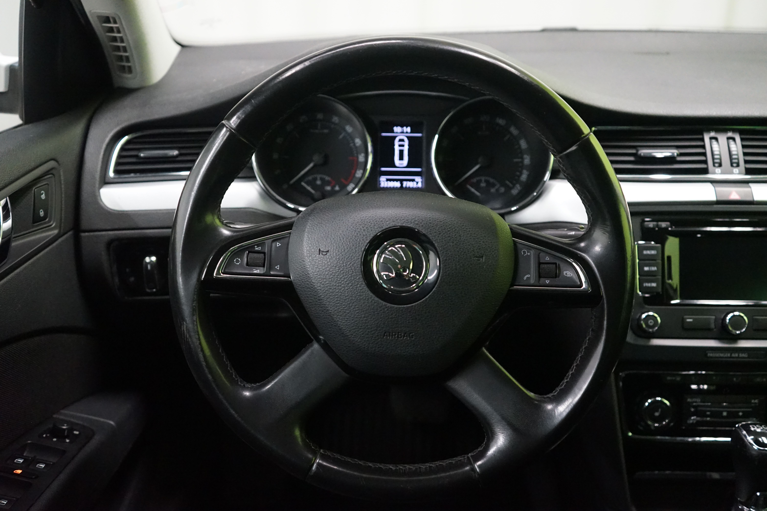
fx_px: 746
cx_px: 384
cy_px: 256
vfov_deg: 37.9
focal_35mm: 35
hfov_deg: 54.4
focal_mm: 35
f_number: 4
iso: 6400
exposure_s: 1/50
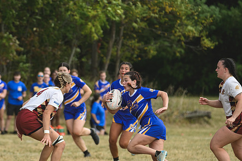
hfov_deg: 4.0
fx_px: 3434
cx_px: 84
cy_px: 88
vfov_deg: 2.7
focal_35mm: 511
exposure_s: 1/1000
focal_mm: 260
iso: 360
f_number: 5.6
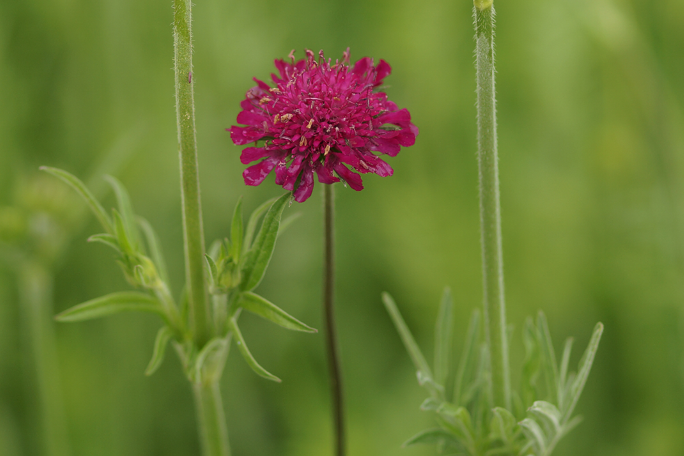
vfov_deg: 9.1
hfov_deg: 13.7
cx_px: 342
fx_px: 2850
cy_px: 228
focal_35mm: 150
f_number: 2.8
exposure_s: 1/200
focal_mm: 100
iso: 100
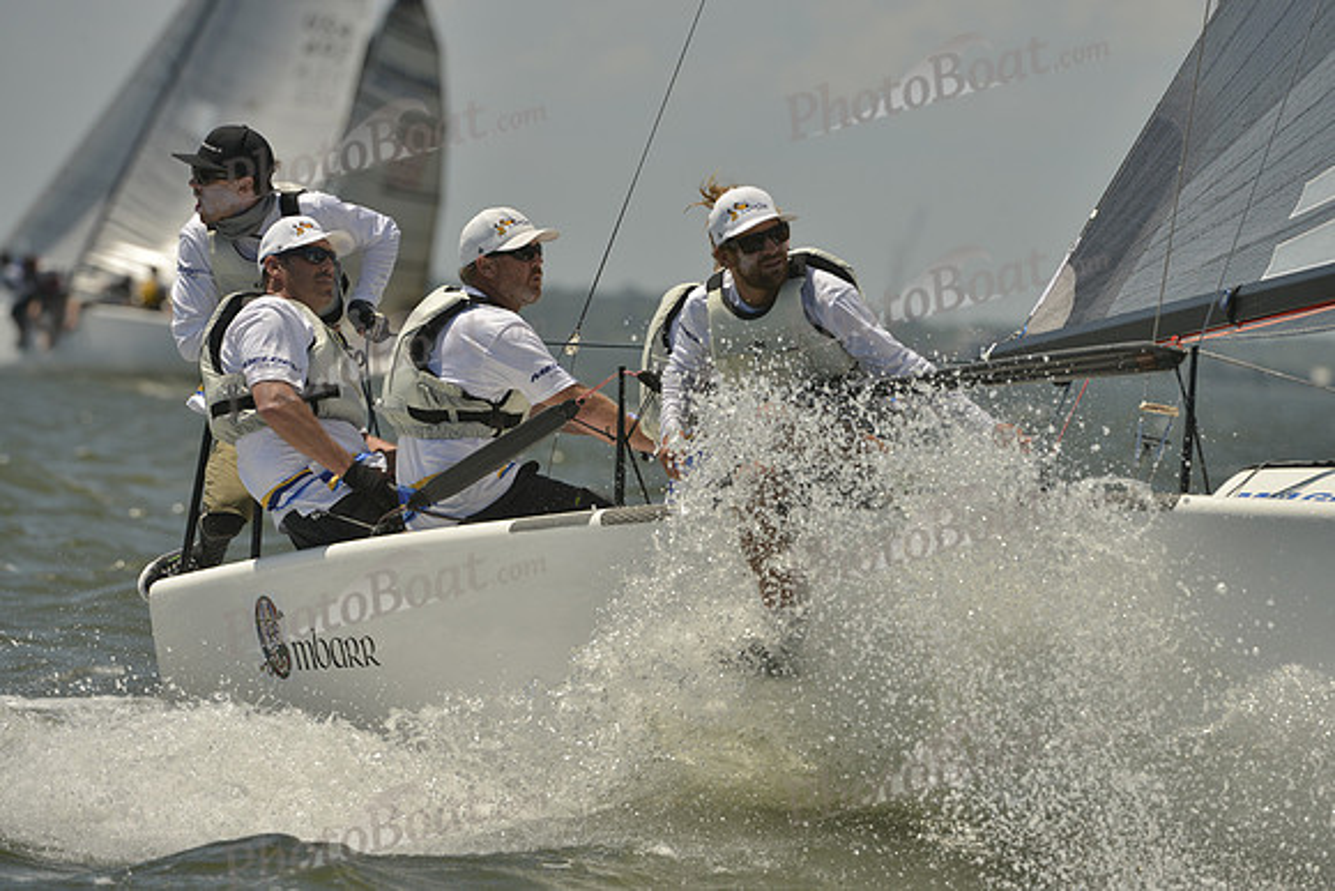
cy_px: 446
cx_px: 668
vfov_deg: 3.4
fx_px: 14836
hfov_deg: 5.2
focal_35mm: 400
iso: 280
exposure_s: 1/1600
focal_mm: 400
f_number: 10
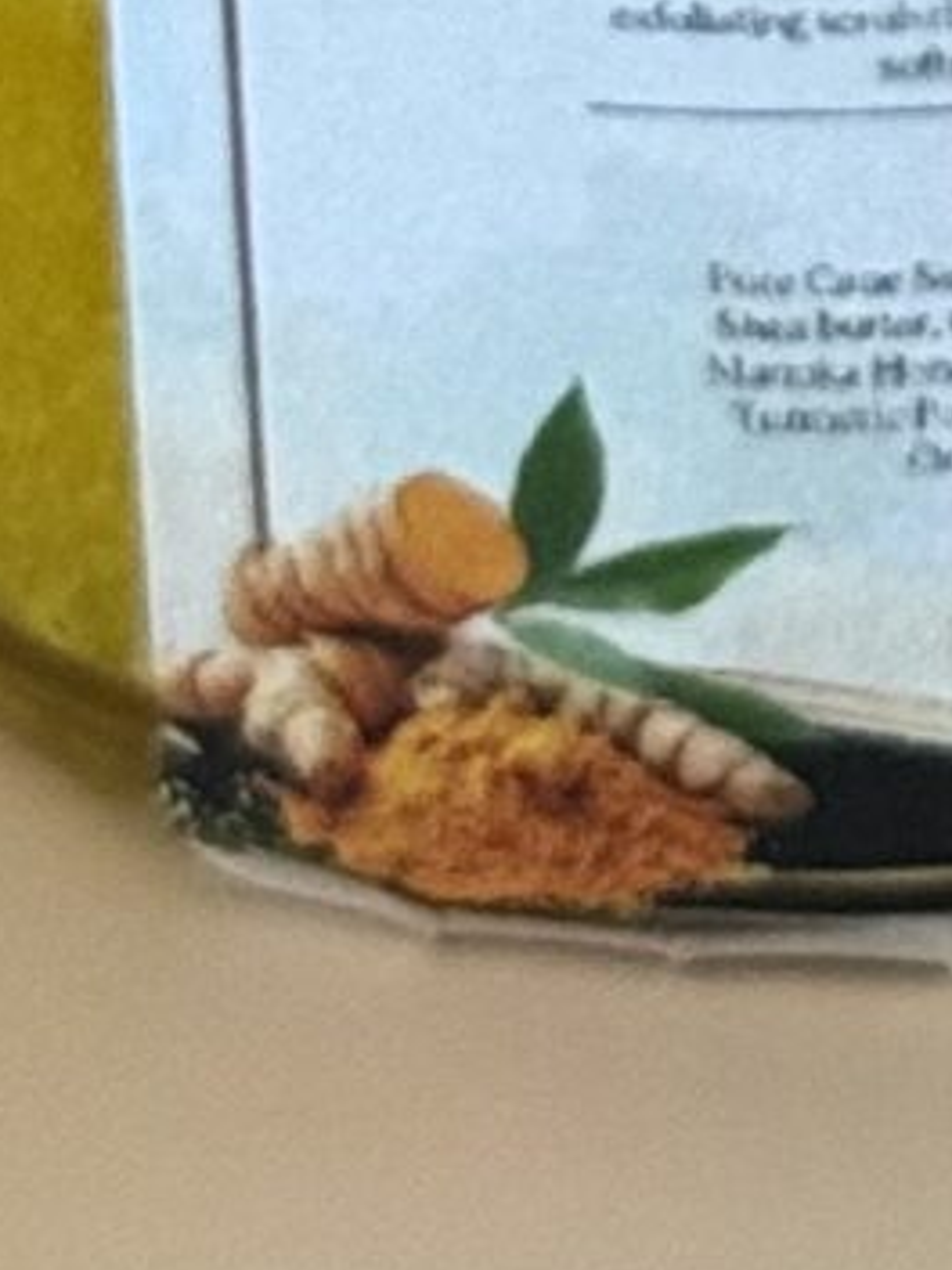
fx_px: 12797
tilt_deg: -24.5
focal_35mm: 349
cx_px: 2802
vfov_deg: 5.3
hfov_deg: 4.1
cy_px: -2612
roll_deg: +0.3
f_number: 1.78
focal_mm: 6.76
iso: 500
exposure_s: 1/40
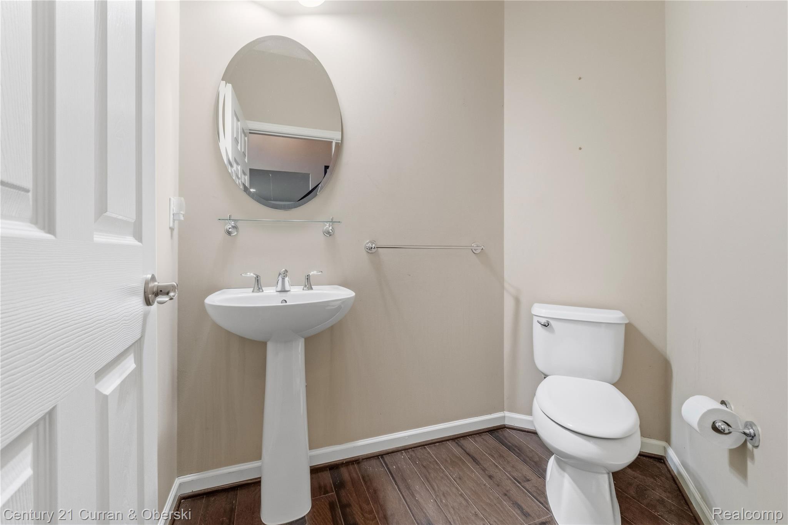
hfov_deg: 100.4
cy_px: 262
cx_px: 394
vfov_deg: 77.3
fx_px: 328
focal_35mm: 15
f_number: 7.1
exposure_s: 1/2
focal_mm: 10
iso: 1250
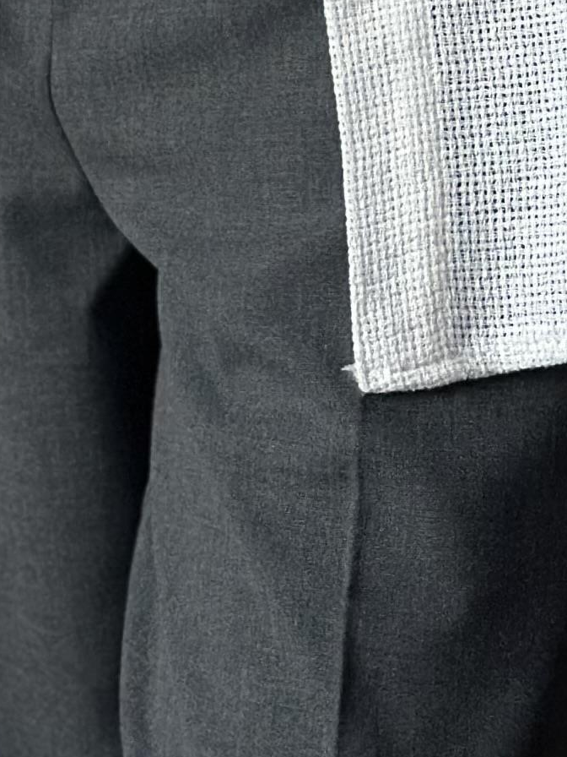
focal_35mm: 216
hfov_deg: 6.9
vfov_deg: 8.8
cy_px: -602
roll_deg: +0.8
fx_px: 4717
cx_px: 292
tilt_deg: -1.6
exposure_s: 1/114
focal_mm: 6.86
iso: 125
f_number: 1.78
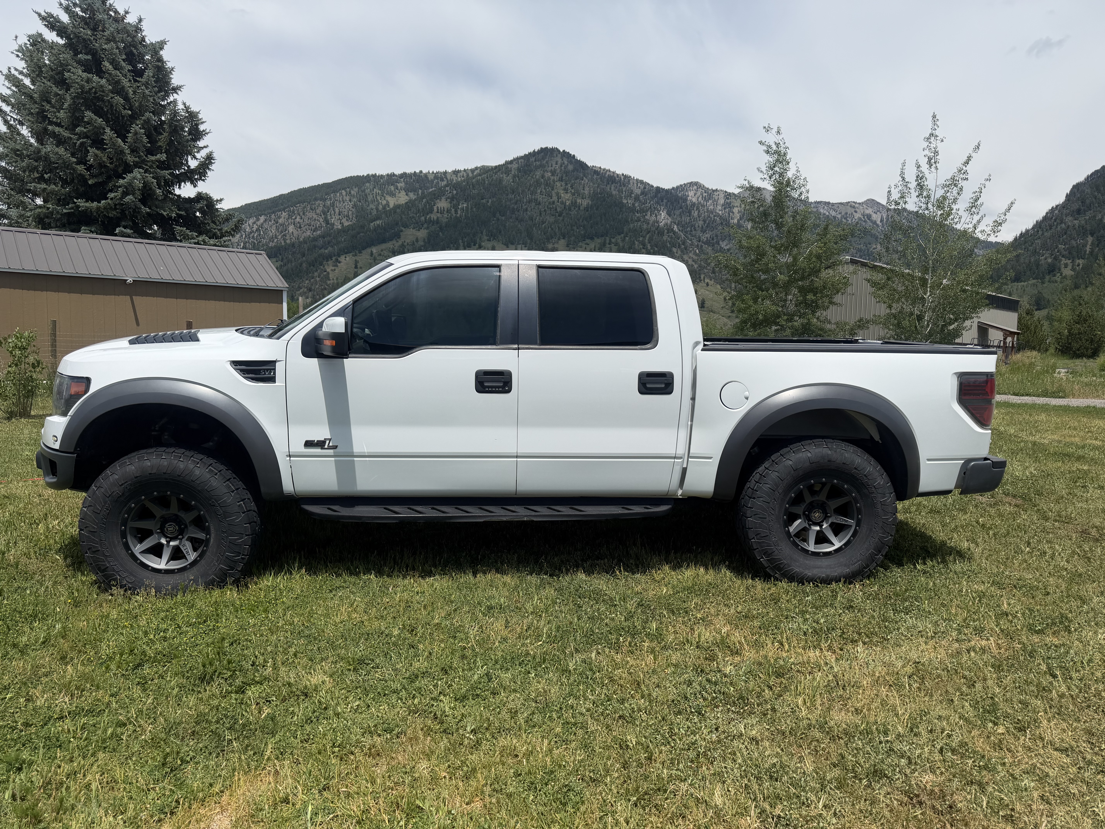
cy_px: 414
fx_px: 766
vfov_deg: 56.8
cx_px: 552
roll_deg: -1.1
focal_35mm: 24
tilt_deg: -4.6
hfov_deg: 71.6
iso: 80
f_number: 1.78
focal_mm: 6.76
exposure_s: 1/6711
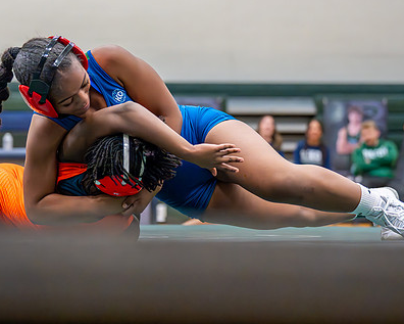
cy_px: 105
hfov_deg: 16.1
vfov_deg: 12.9
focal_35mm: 119
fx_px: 1423
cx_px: 134
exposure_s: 1/1000
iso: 5000
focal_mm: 70
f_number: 2.8
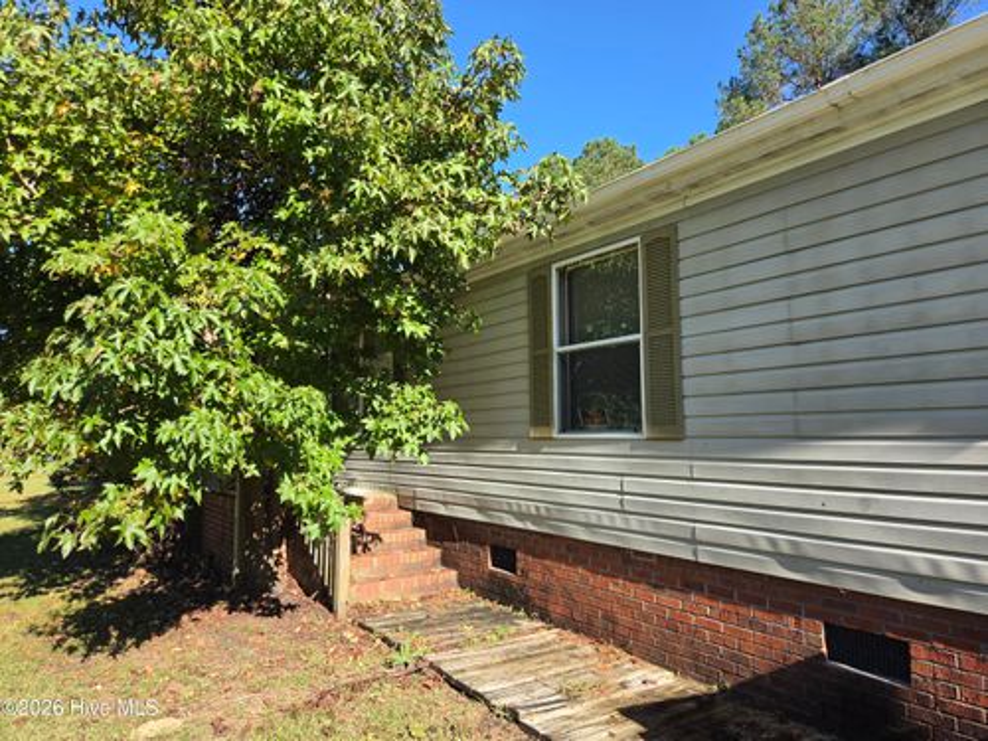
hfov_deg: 73.9
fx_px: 656
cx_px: 494
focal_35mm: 23
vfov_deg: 58.9
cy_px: 370
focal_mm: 5.4
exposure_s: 1/1628
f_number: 1.8
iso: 80
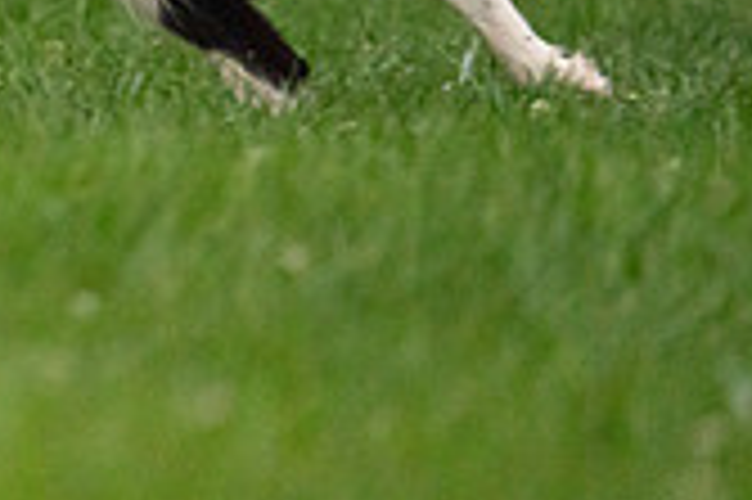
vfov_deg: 0.7
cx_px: -450
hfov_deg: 1.0
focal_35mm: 2086
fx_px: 43531
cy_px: -245
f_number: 6.3
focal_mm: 600
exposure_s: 1/1600
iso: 6400
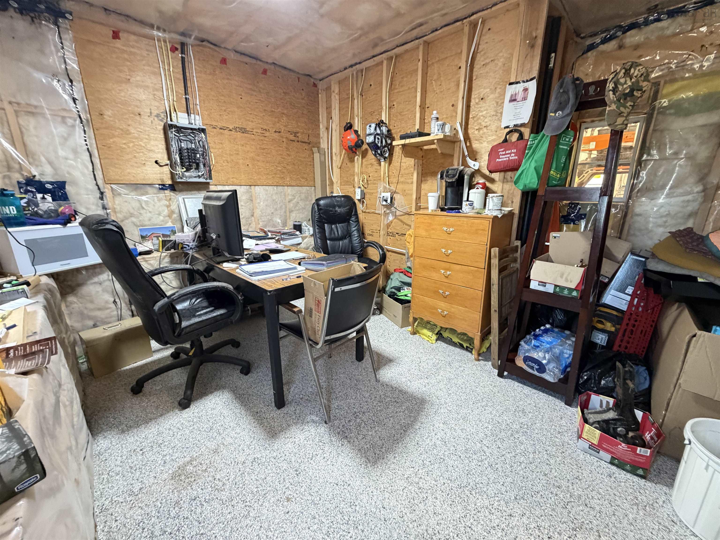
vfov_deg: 85.7
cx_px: 360
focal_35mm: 14
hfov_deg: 102.1
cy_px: 270
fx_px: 291
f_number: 2.2
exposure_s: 1/60
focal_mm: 2.22
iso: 500
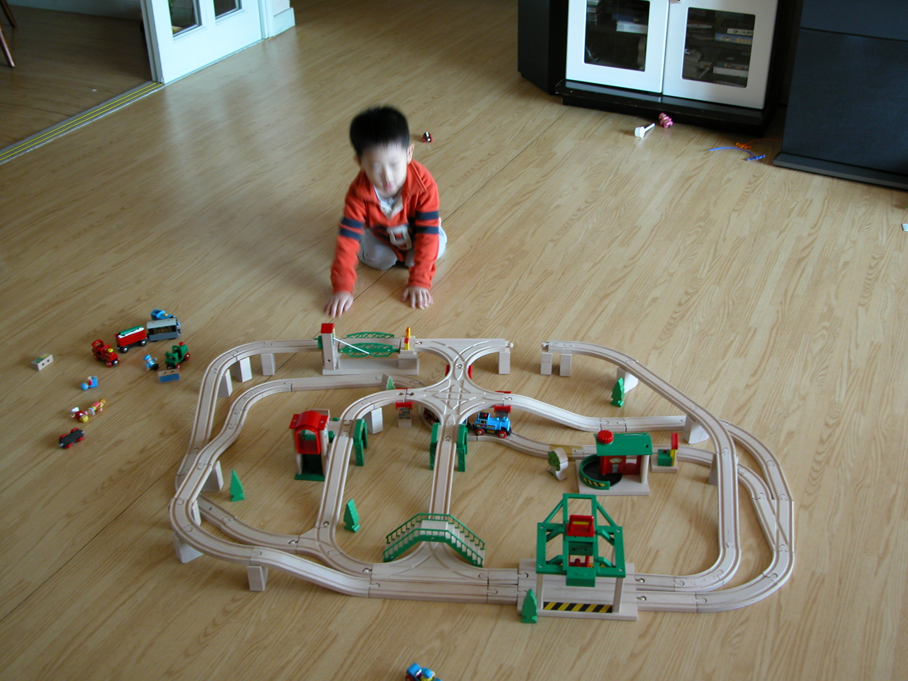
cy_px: 340
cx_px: 454
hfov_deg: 49.0
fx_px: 997
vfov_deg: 37.7
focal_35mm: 38
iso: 100
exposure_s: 1/12.9
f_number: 2.9
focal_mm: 10
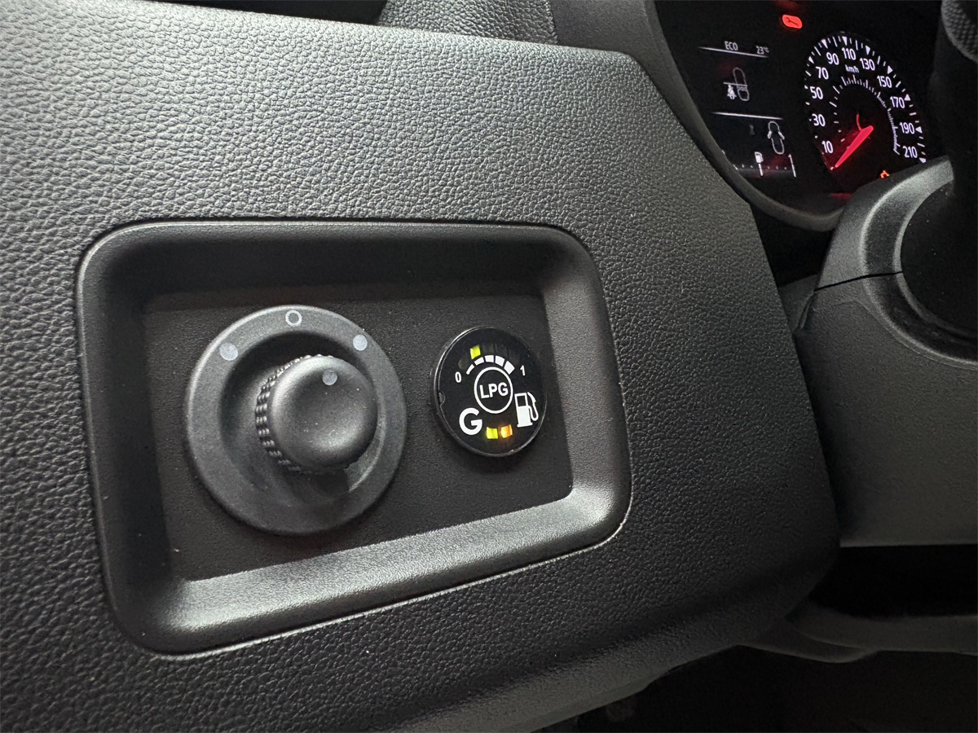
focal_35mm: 26
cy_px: 366
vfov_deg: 53.1
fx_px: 735
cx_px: 489
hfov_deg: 67.3
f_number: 1.6
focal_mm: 5.96
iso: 80
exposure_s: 1/121
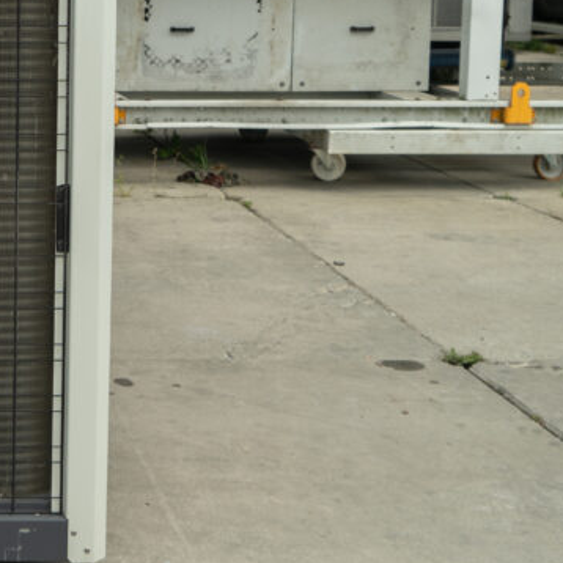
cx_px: -145
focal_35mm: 73
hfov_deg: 21.6
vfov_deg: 23.3
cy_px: 100
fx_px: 1343
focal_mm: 30
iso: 100
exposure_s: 1/100
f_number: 5
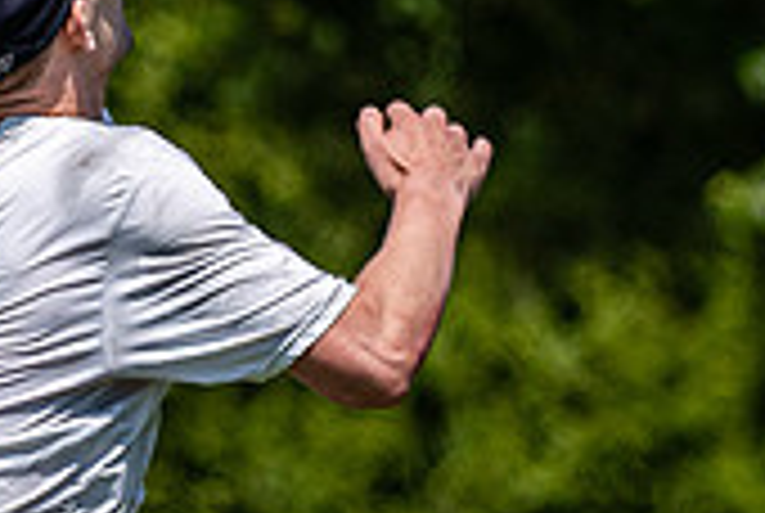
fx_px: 32590
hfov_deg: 1.3
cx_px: 160
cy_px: 241
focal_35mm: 1531
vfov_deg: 0.9
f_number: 4
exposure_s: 1/2500
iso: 200
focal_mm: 200
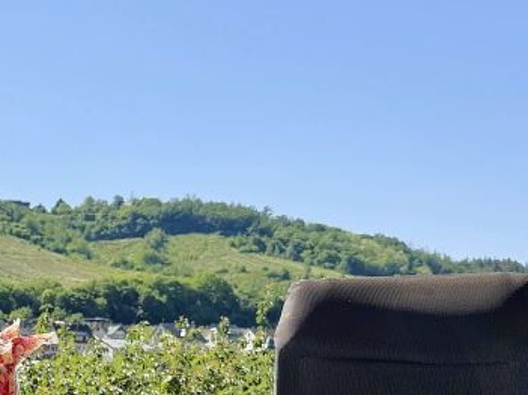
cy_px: 539
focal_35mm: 70
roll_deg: +0.6
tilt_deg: -1.9
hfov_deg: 24.2
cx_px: -167
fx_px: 1067
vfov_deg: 19.1
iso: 80
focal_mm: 6.76
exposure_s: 1/3802
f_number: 1.78
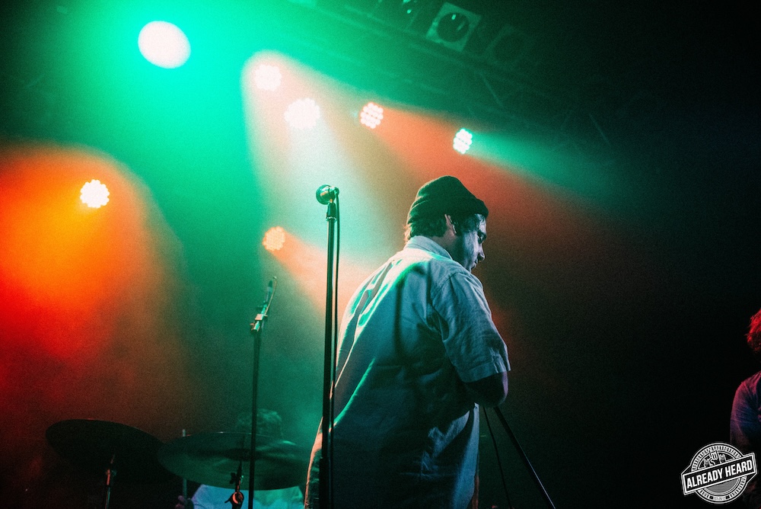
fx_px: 846
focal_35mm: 40
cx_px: 380
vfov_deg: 33.4
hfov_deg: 48.4
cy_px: 254
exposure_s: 1/500
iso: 1250
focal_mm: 40
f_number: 2.8
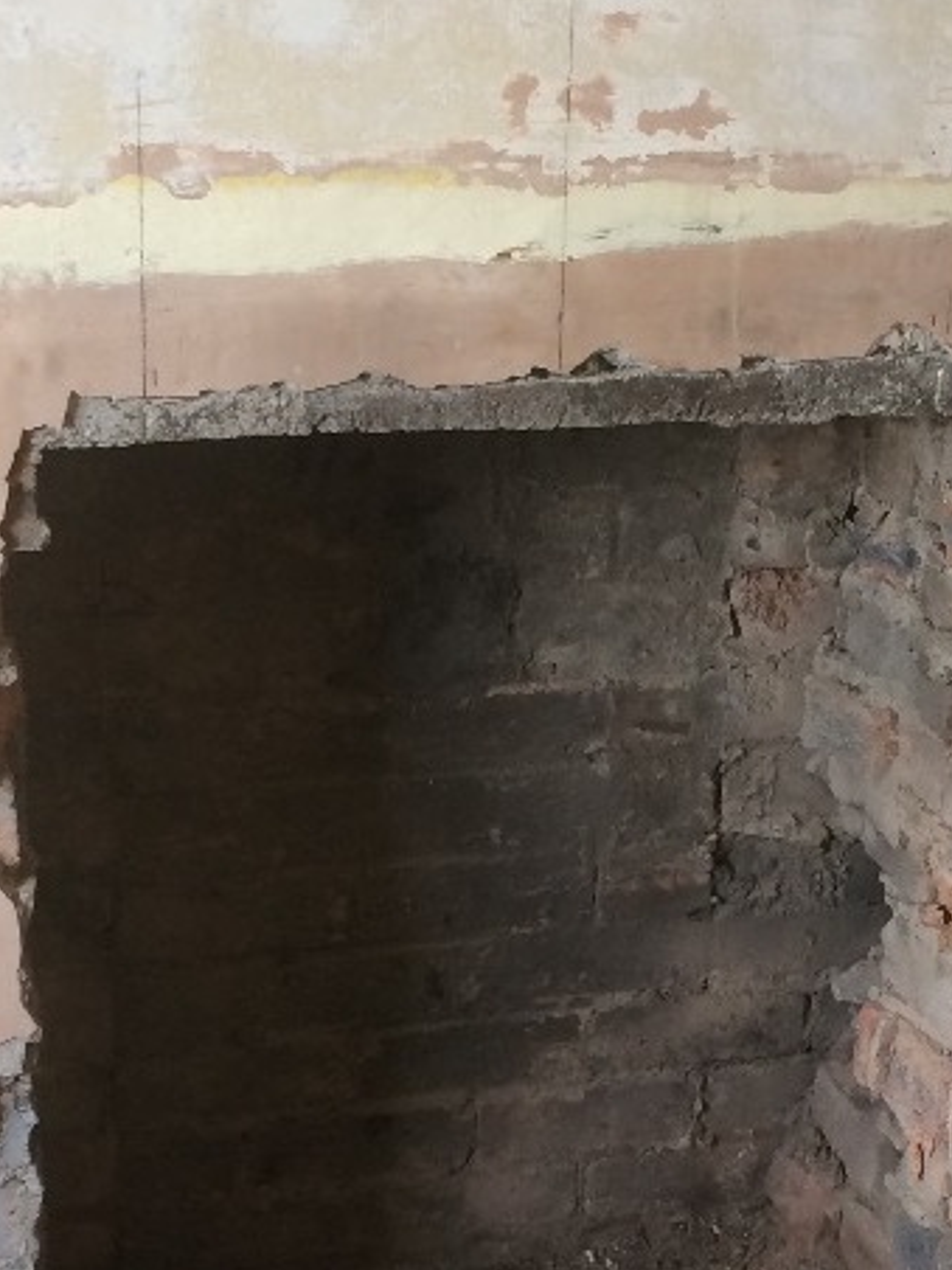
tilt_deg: -23.0
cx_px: 629
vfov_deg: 25.3
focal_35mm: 77
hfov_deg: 19.1
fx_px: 2824
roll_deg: -3.2
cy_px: 806
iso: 50
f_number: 2.2
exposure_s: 1/33
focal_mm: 4.15
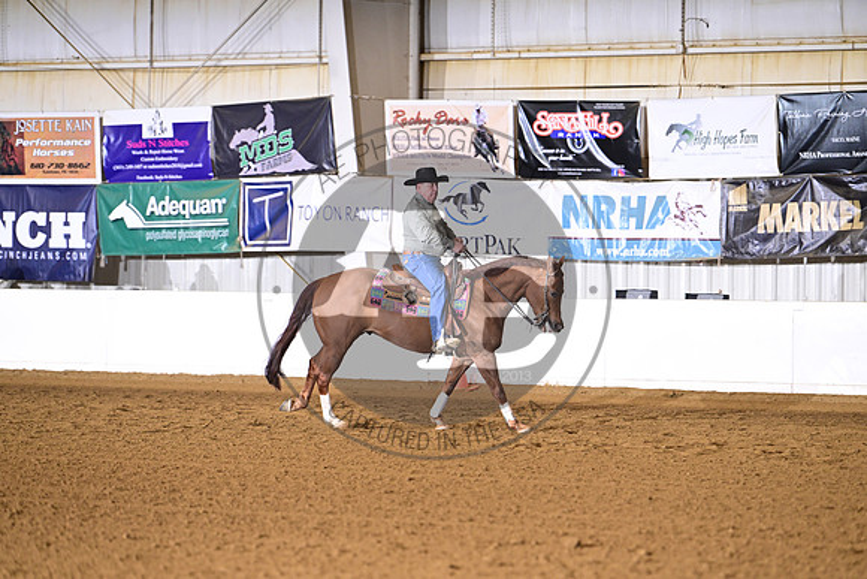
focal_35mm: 200
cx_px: 434
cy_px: 290
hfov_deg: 10.3
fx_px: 4818
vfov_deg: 6.9
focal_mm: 200
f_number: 4
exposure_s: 1/200
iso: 2000
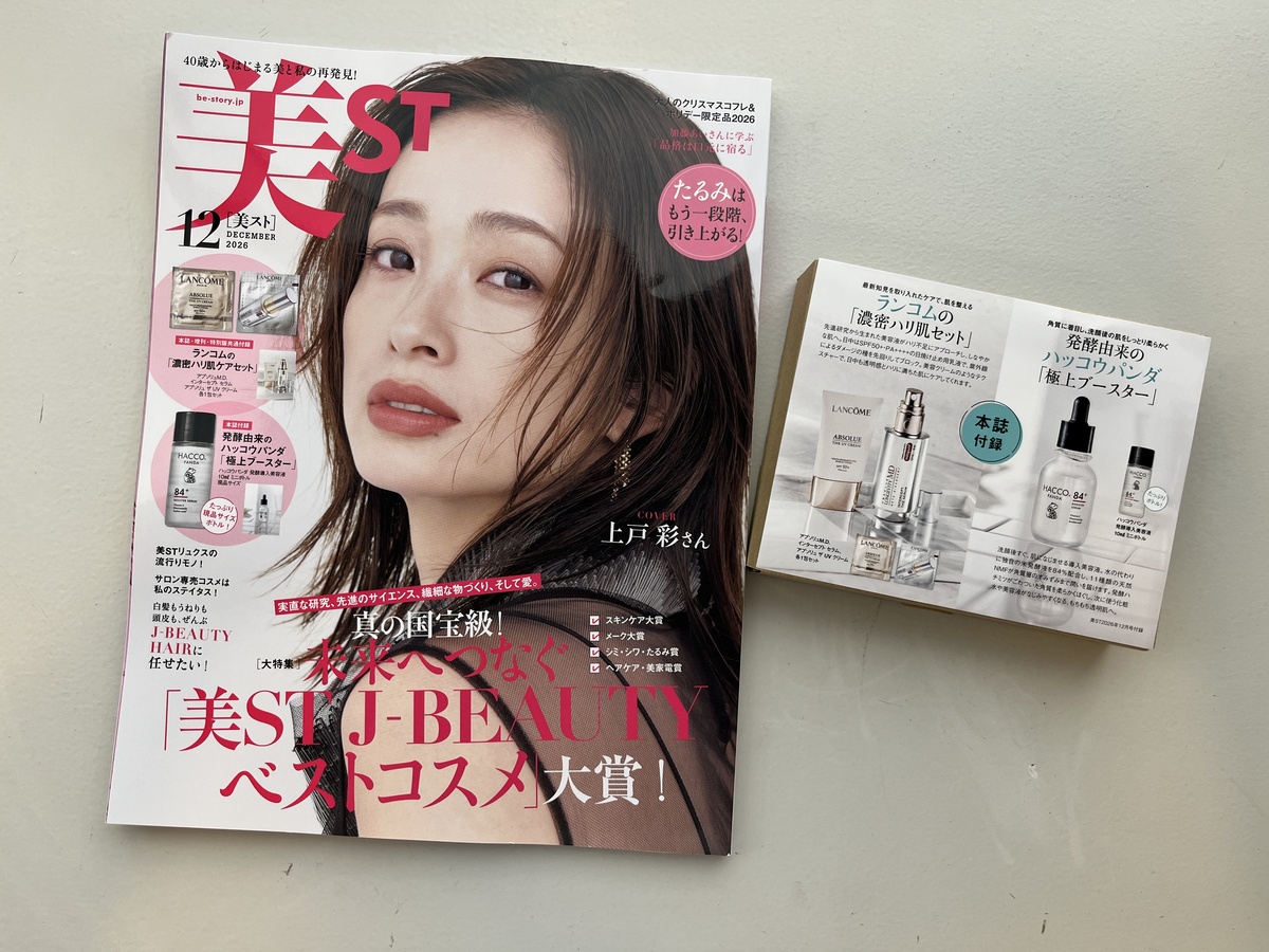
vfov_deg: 53.1
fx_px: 953
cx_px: 634
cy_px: 476
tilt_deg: -87.8
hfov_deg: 67.3
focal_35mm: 26
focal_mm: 5.1
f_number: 1.6
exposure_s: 1/279
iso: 40
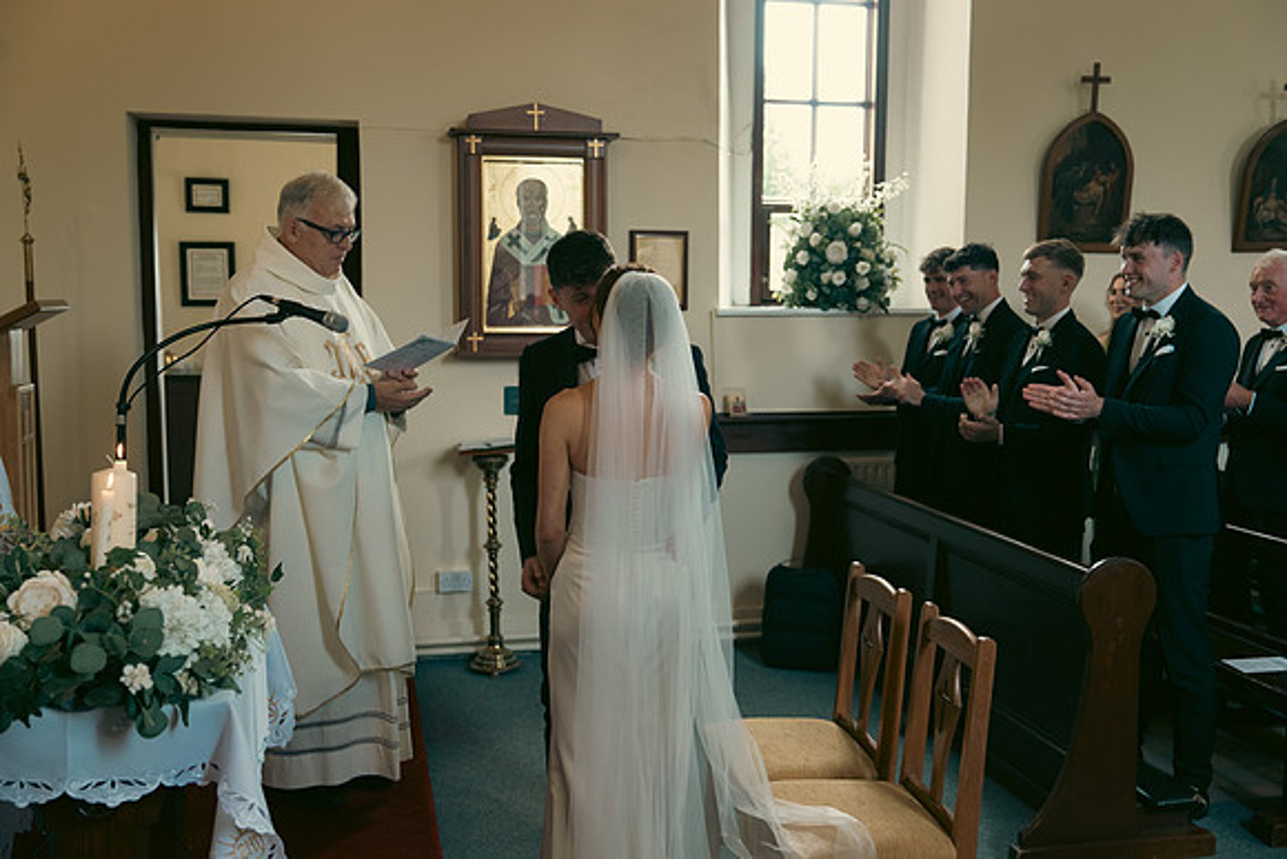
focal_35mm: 36
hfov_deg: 53.1
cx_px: 644
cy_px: 430
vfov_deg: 36.9
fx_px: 1287
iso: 1250
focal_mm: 36
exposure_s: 1/200
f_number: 3.5
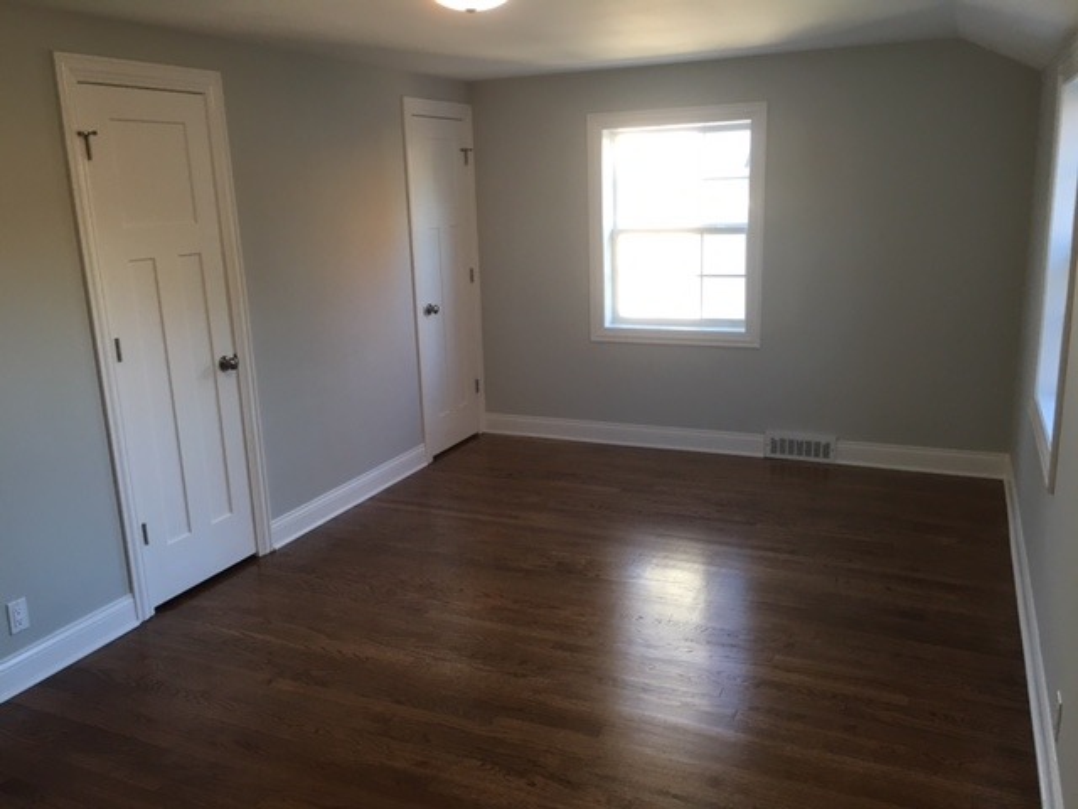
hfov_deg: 61.7
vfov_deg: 48.2
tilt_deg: -14.0
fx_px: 903
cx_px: 539
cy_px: 404
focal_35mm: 29
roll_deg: +1.8
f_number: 2.2
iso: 80
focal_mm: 4.15
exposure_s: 1/30
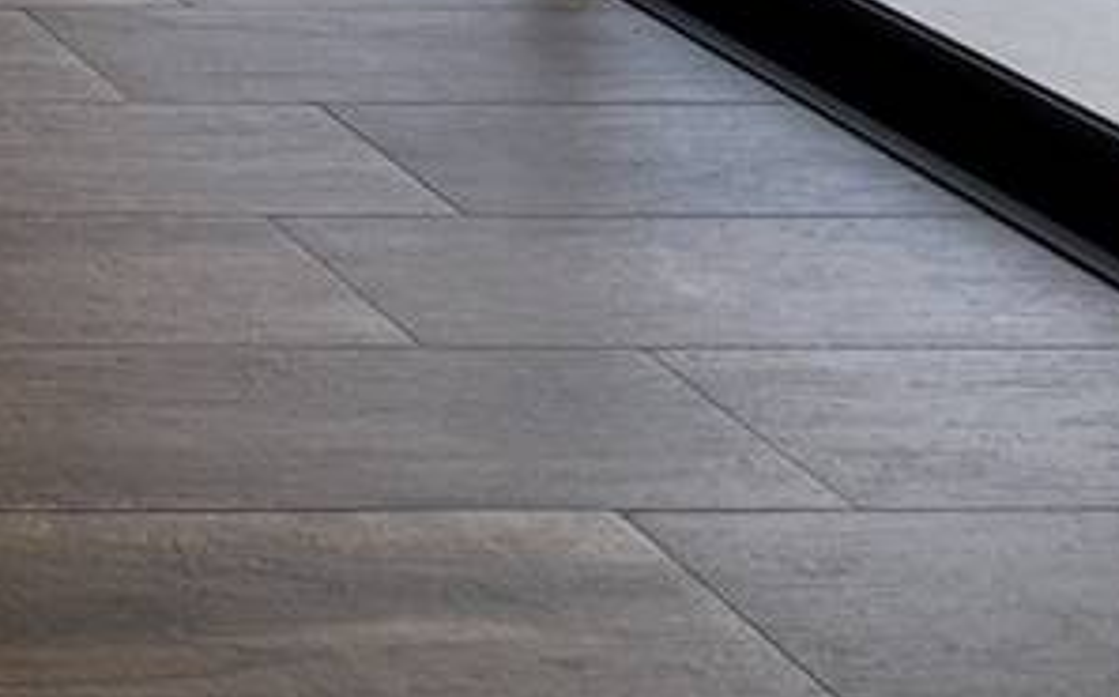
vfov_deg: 12.4
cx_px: -1300
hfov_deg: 17.1
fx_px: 2194
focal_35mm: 72
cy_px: -1149
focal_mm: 2.22
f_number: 2.2
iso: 64
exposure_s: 1/381
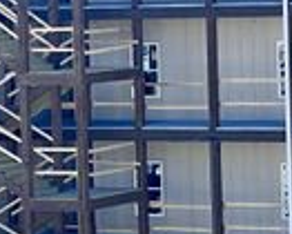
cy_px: 81
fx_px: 2482
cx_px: 350
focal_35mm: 287
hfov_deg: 6.7
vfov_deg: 5.4
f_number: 2.8
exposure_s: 1/428
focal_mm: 9
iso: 32
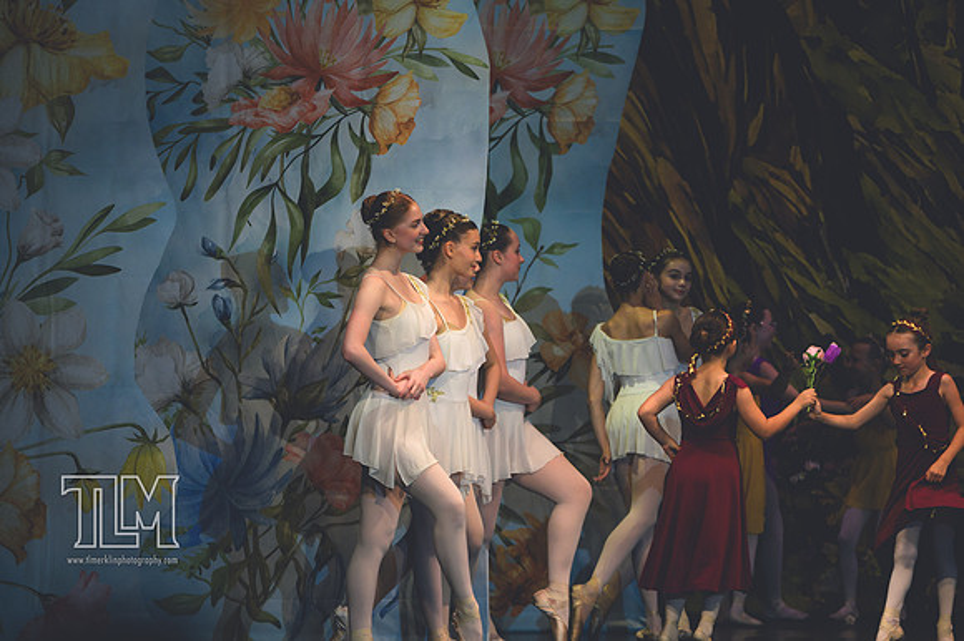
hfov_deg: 6.9
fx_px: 8028
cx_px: 482
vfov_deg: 4.6
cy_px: 320
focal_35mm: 300
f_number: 2.8
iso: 500
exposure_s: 1/500
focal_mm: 200
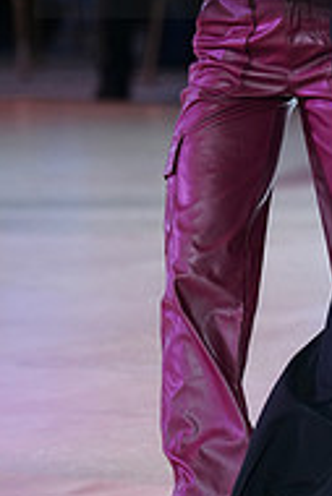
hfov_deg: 3.2
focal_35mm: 433
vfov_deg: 4.7
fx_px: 5978
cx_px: 396
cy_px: -68
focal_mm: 142
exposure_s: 1/500
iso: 1600
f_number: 2.8
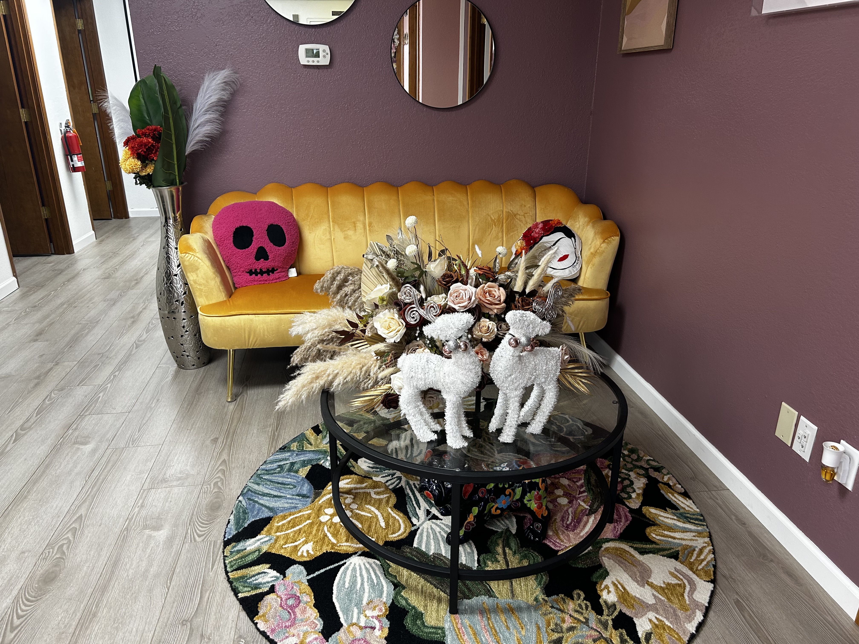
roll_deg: +0.4
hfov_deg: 67.3
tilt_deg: -20.9
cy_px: 322
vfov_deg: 53.1
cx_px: 430
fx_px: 645
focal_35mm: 26
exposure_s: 1/60
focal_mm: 5.7
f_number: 1.5
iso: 80
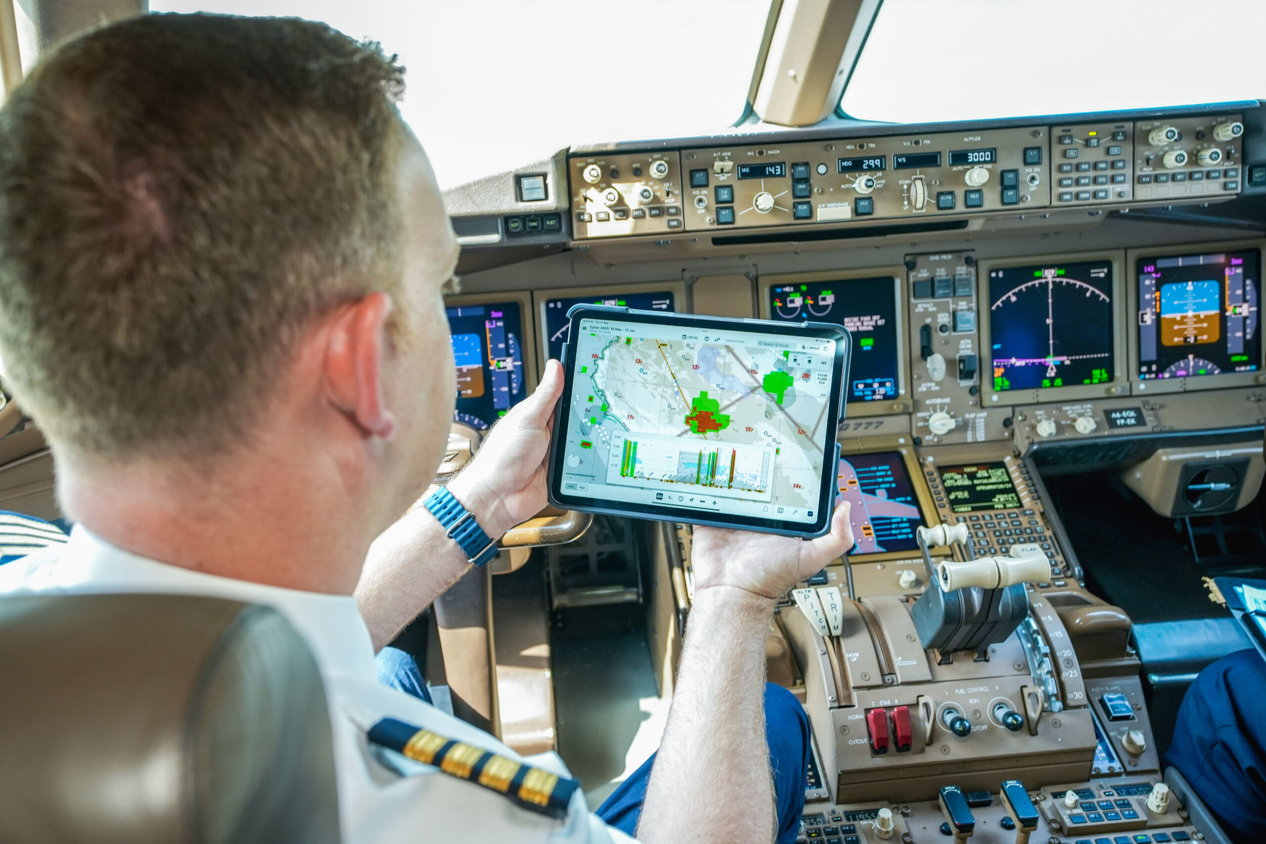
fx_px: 1231
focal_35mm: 35
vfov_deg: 37.9
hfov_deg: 54.4
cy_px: 422
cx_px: 633
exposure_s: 1/80
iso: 800
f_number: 5.6
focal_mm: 35
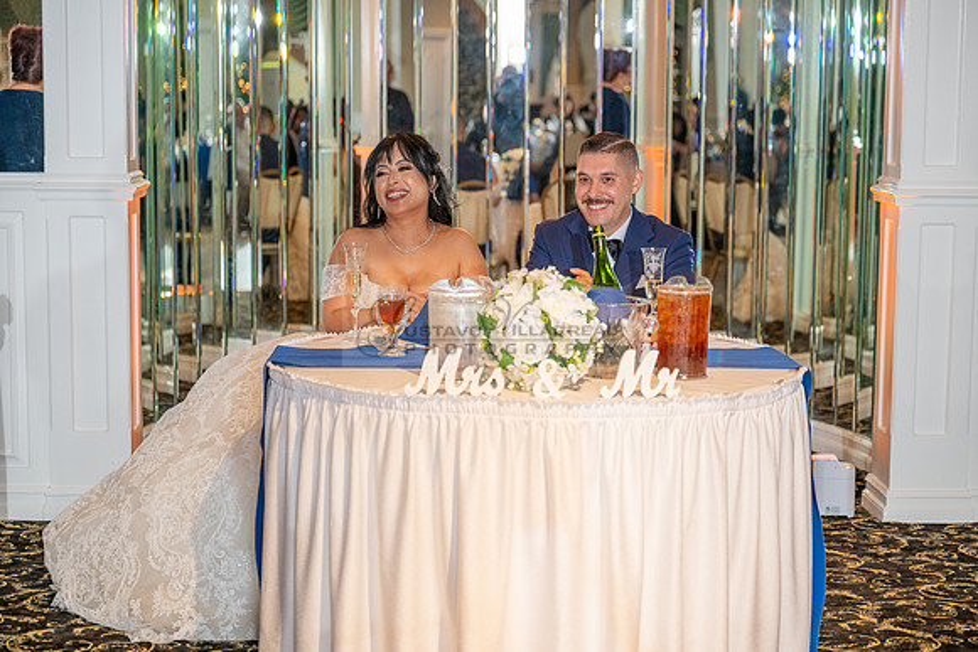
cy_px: 326
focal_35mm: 70
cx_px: 489
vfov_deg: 19.5
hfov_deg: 28.8
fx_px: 1902
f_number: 2.8
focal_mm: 70
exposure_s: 1/160
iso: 640
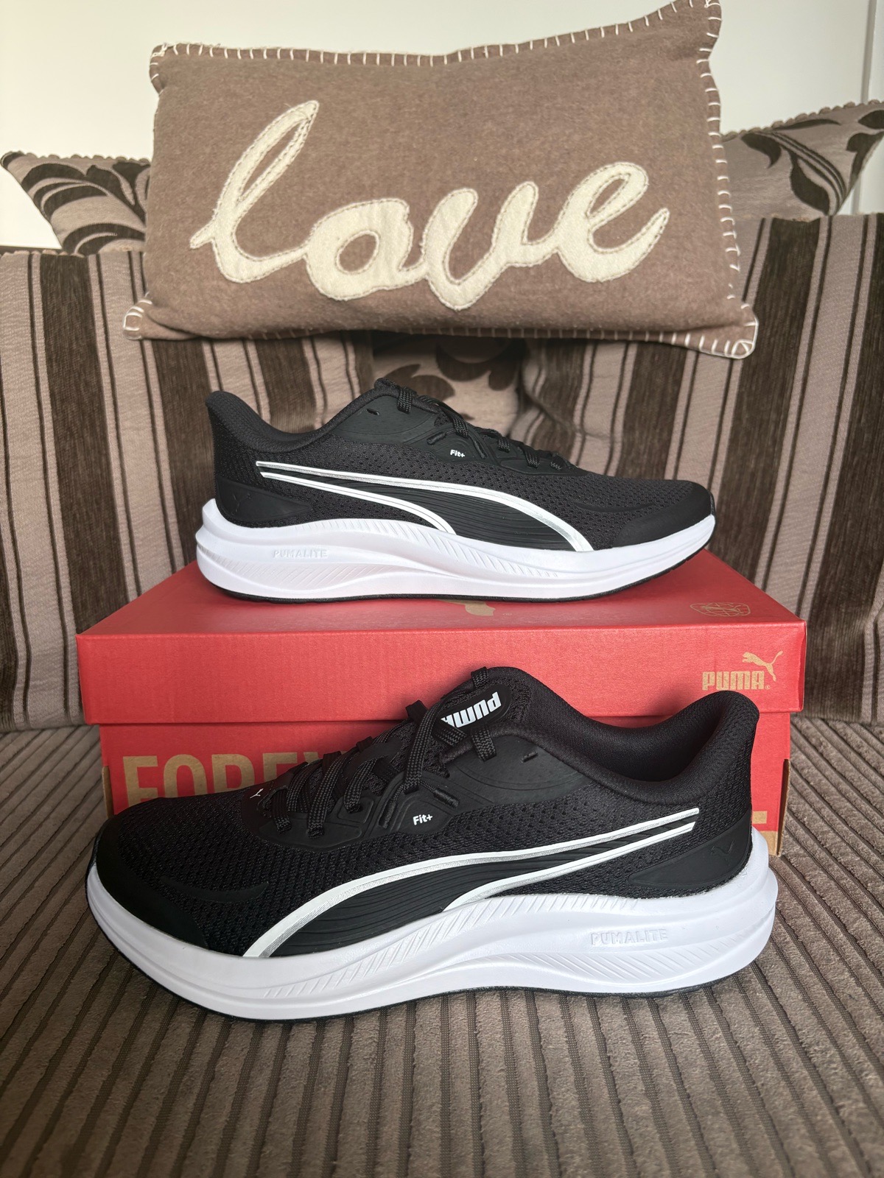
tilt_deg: -14.4
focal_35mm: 26
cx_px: 442
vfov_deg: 67.3
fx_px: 885
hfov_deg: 53.1
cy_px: 589
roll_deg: +1.3
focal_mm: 5.96
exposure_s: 1/121
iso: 100
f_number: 1.6
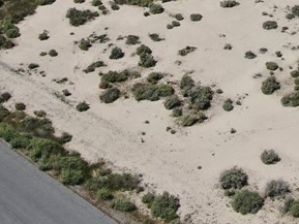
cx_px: 317
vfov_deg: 15.7
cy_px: -128
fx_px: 735
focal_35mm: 85
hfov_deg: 21.9
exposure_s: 1/2500
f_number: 2.8
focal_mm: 4.39
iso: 100
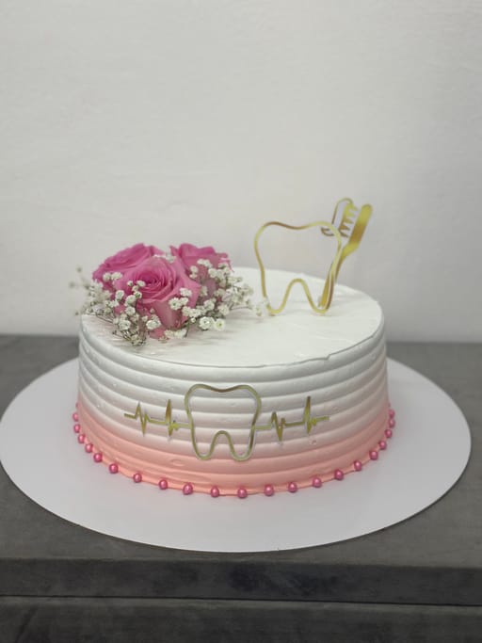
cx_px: 241
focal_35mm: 48
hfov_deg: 30.3
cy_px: 322
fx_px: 891
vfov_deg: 39.7
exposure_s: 1/86
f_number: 1.78
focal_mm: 6.86
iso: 125
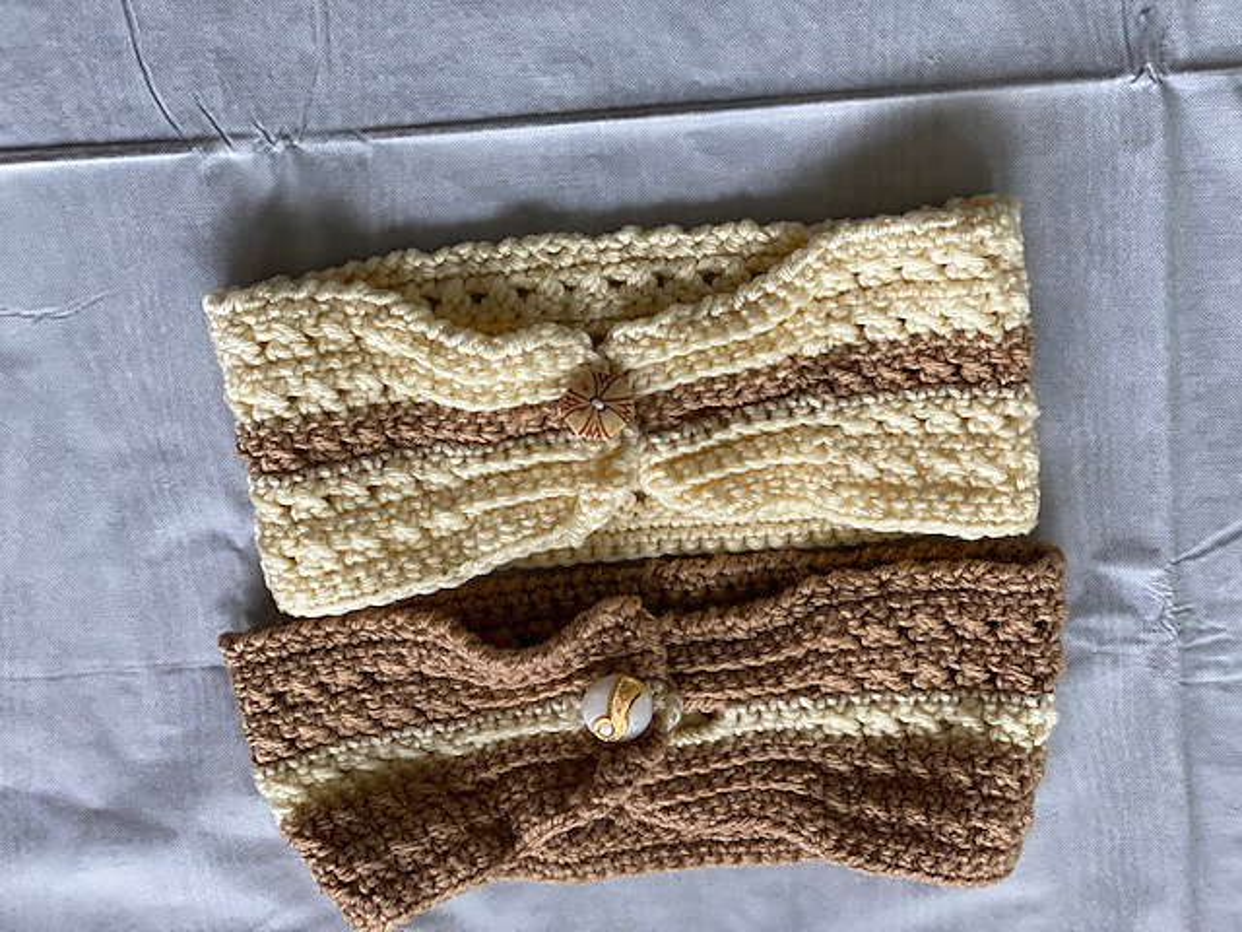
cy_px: 466
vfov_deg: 28.0
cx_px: 621
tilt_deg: -77.1
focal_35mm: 52
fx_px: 1866
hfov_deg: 36.8
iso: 125
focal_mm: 6
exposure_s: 1/122
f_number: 2
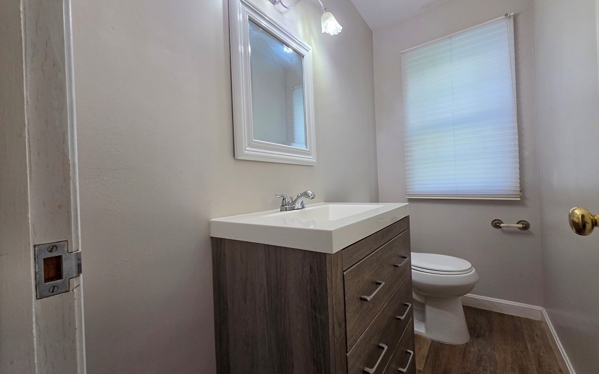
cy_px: 186
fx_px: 229
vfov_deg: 78.6
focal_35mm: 14
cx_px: 302
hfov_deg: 105.3
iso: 250
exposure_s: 1/120
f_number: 2.2
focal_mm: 2.2
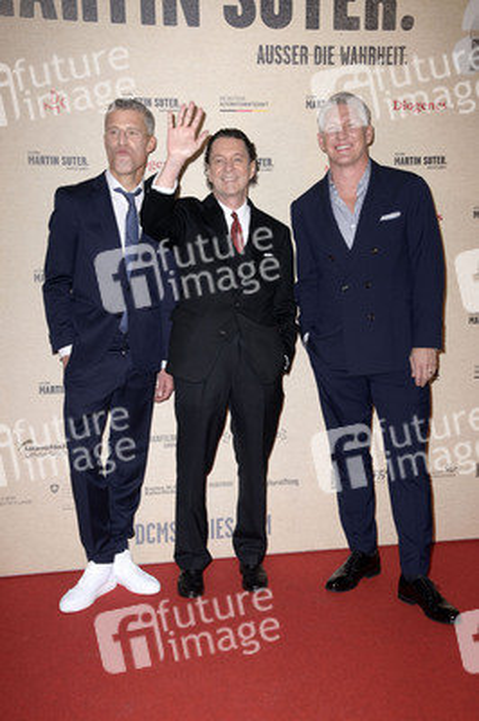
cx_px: 240
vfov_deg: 41.1
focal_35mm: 48
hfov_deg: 28.0
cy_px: 360
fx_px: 960
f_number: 5.6
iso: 400
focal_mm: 48
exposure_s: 1/250
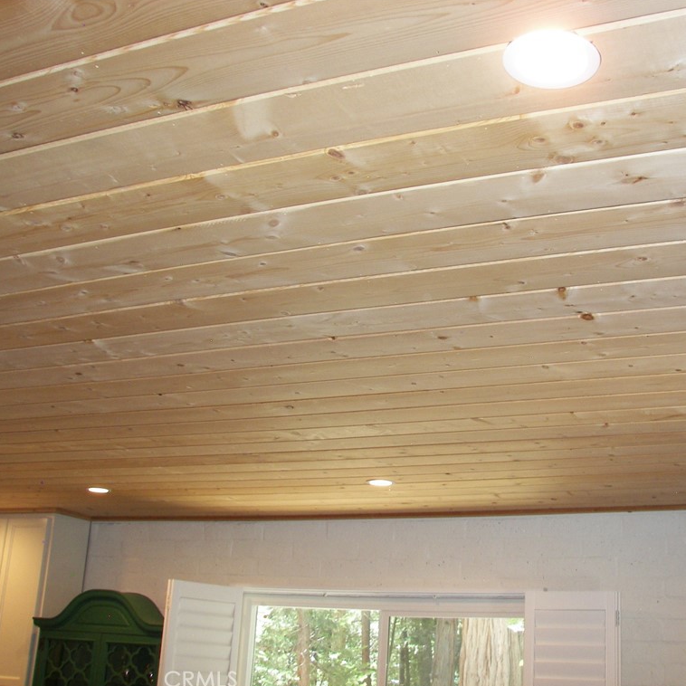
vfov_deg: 39.2
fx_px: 964
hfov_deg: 39.1
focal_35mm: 43
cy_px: 345
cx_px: 389
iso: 100
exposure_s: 1/30
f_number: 2.8
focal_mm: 6
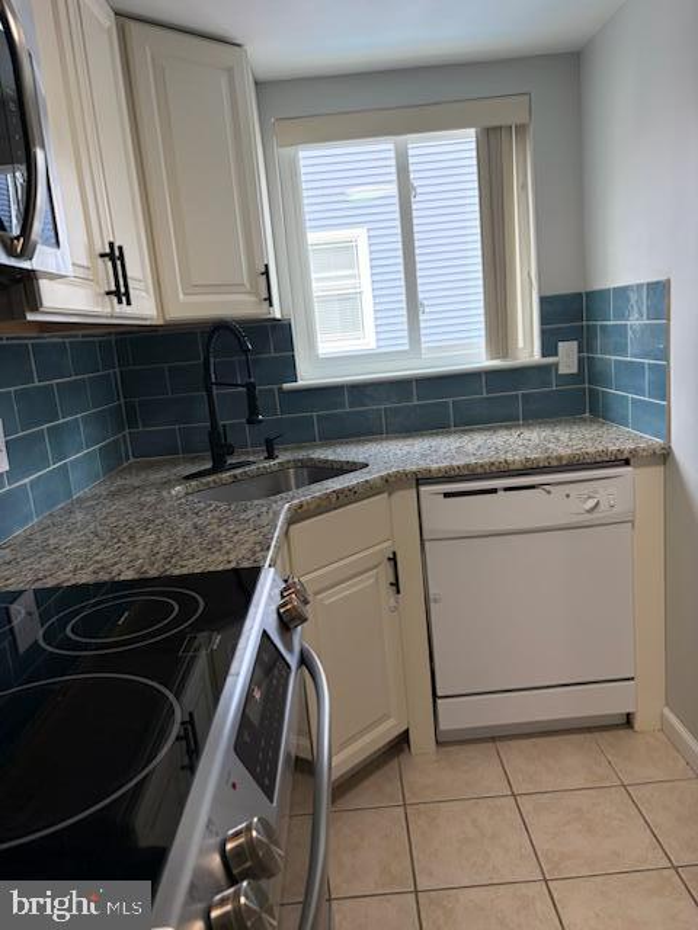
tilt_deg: -10.5
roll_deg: +5.6
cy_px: 465
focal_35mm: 26
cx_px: 349
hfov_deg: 53.1
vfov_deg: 67.3
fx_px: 699
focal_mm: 5.96
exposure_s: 1/170
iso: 125
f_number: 1.6
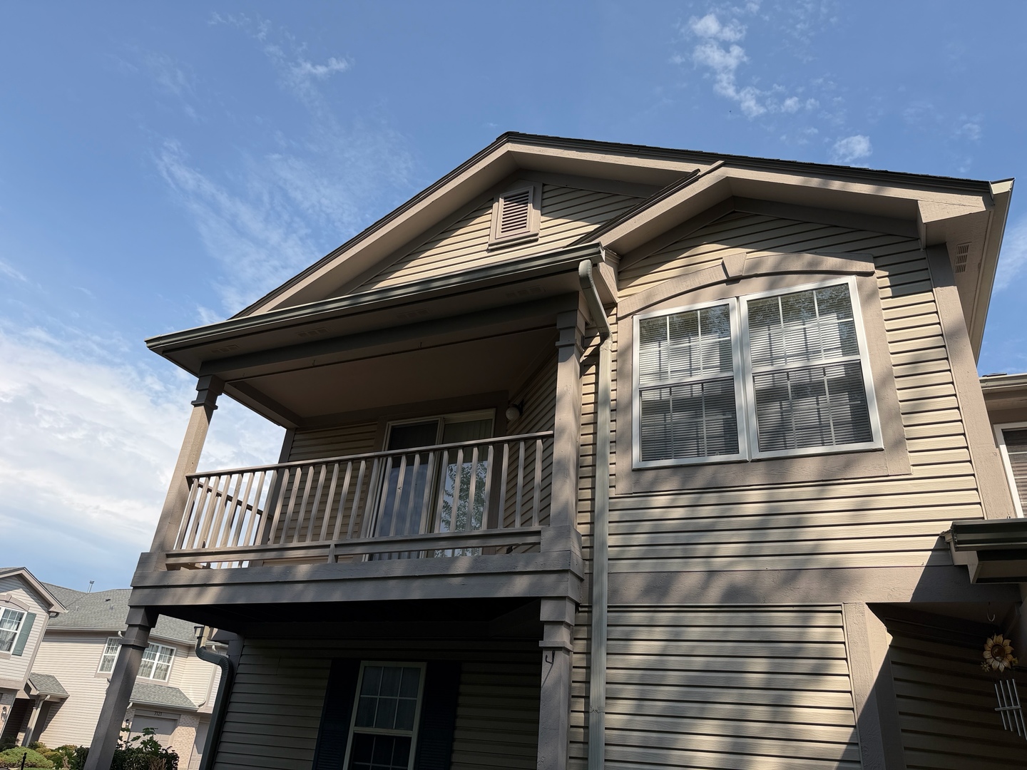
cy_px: 385
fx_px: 712
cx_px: 514
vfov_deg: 56.8
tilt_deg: +25.5
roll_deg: -6.1
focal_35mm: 24
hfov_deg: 71.6
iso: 80
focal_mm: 6.76
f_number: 1.78
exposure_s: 1/3759
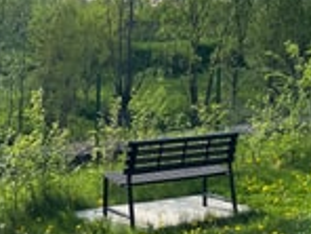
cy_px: 14
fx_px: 791
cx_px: 286
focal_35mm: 88
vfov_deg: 16.5
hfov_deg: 21.7
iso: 32
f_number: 1.6
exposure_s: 1/3401
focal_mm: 4.2
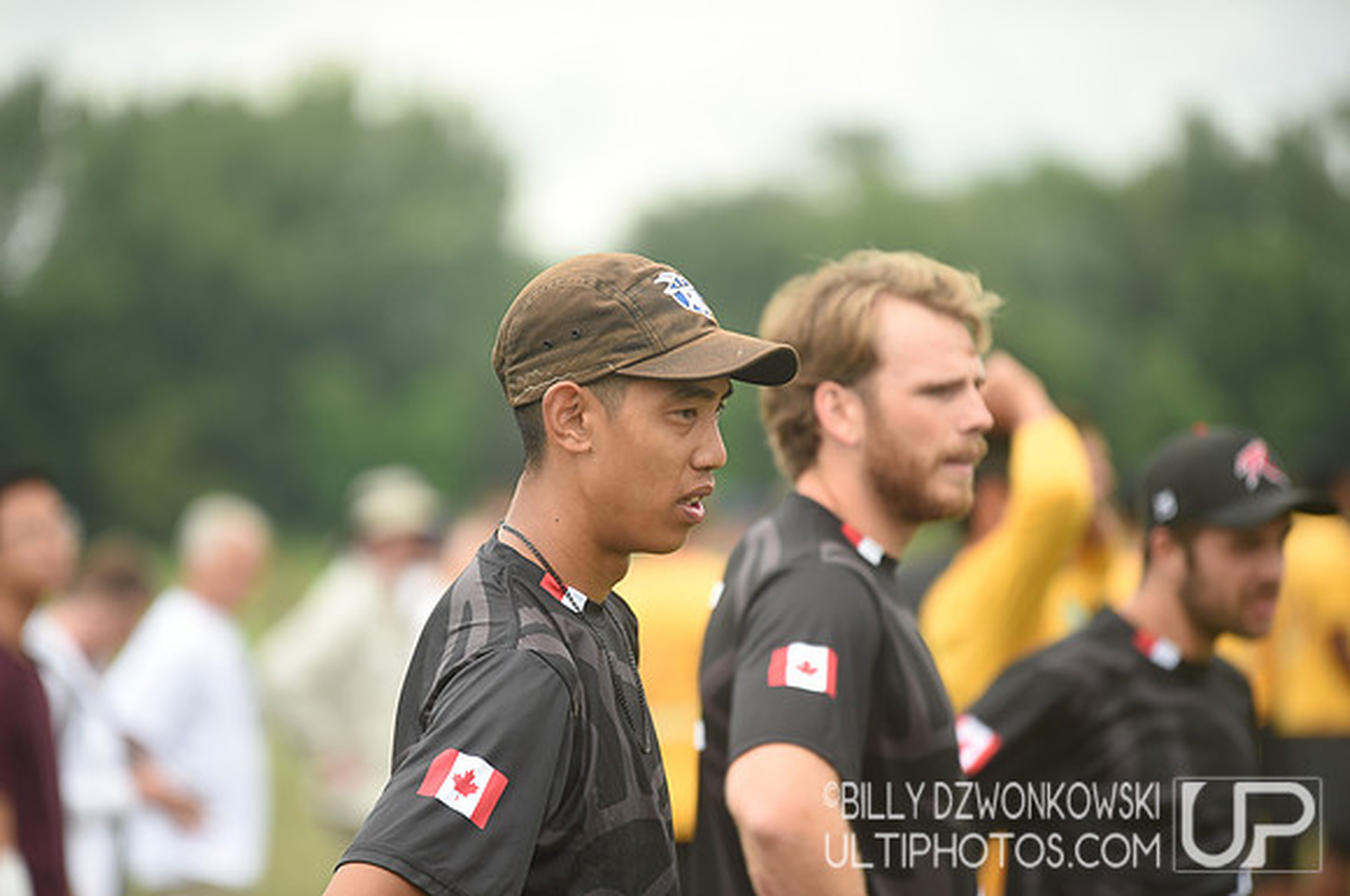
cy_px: 448
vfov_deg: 6.8
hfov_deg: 10.3
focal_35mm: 200
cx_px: 675
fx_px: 7489
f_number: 2.8
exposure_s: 1/1250
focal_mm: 200
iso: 320
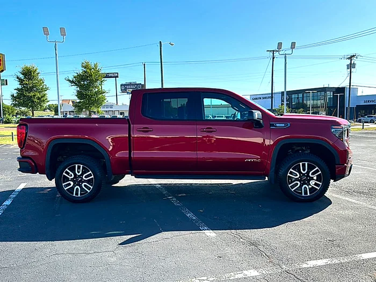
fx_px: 272
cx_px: 188
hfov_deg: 69.4
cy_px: 141
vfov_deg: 54.9
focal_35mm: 25
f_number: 1.78
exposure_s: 1/3497
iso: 80
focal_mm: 6.86
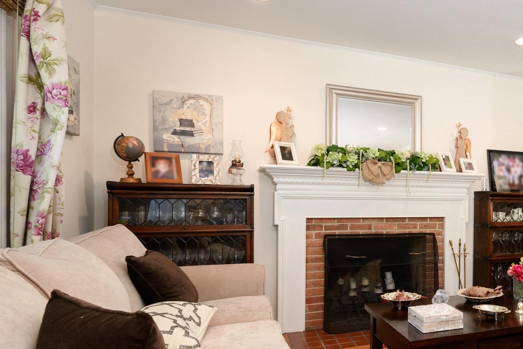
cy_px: 219
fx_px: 405
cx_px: 438
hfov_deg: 59.0
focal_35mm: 28
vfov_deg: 46.1
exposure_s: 1/60
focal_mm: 15.5
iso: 320
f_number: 6.3
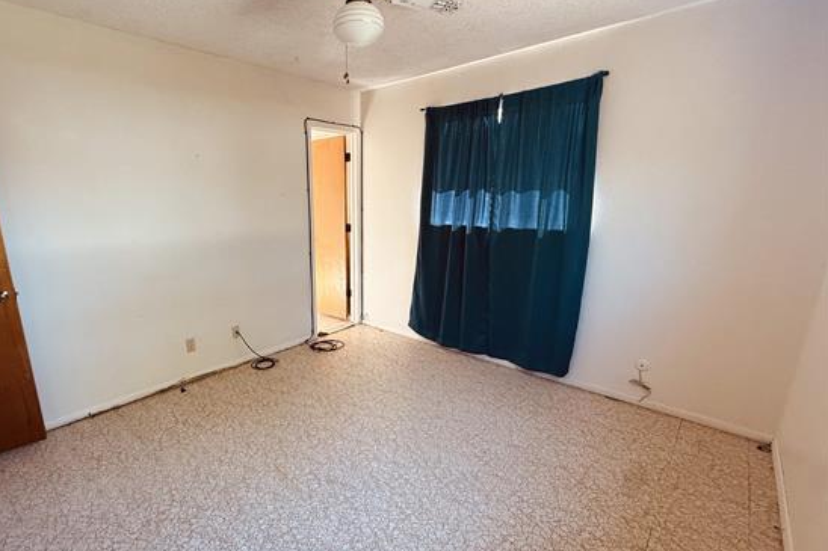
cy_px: 296
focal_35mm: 17
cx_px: 349
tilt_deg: -13.3
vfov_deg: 70.3
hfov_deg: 92.5
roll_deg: +0.0
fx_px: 391
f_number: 2.2
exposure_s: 1/99
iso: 250
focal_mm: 2.22
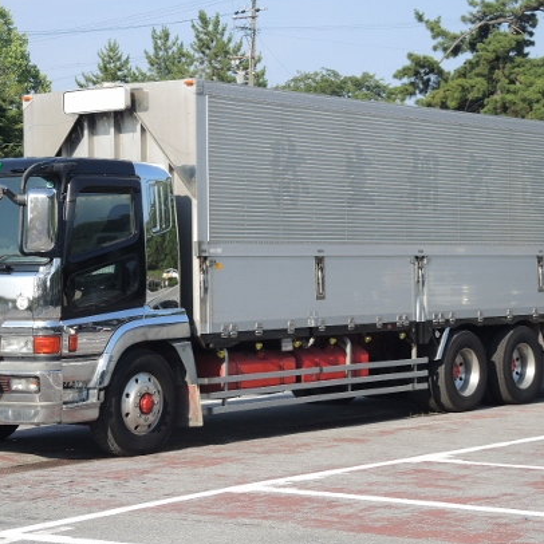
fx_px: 1636
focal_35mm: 92
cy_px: 252
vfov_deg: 18.9
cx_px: 268
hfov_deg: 18.9
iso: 80
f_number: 3.2
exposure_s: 1/800
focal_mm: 14.1
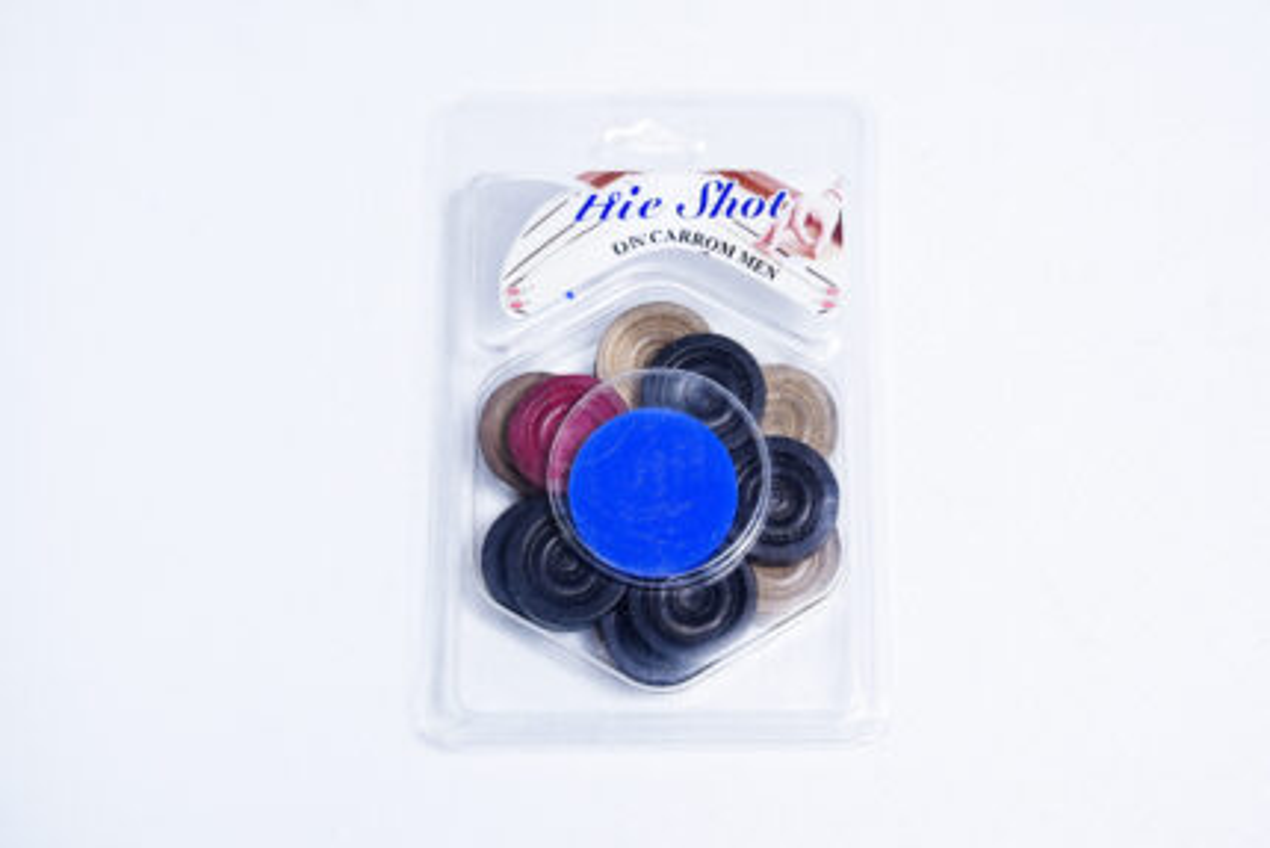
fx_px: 2470
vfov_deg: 19.5
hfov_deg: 28.8
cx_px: 635
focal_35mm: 70
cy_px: 424
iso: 3200
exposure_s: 1/160
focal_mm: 70
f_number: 8
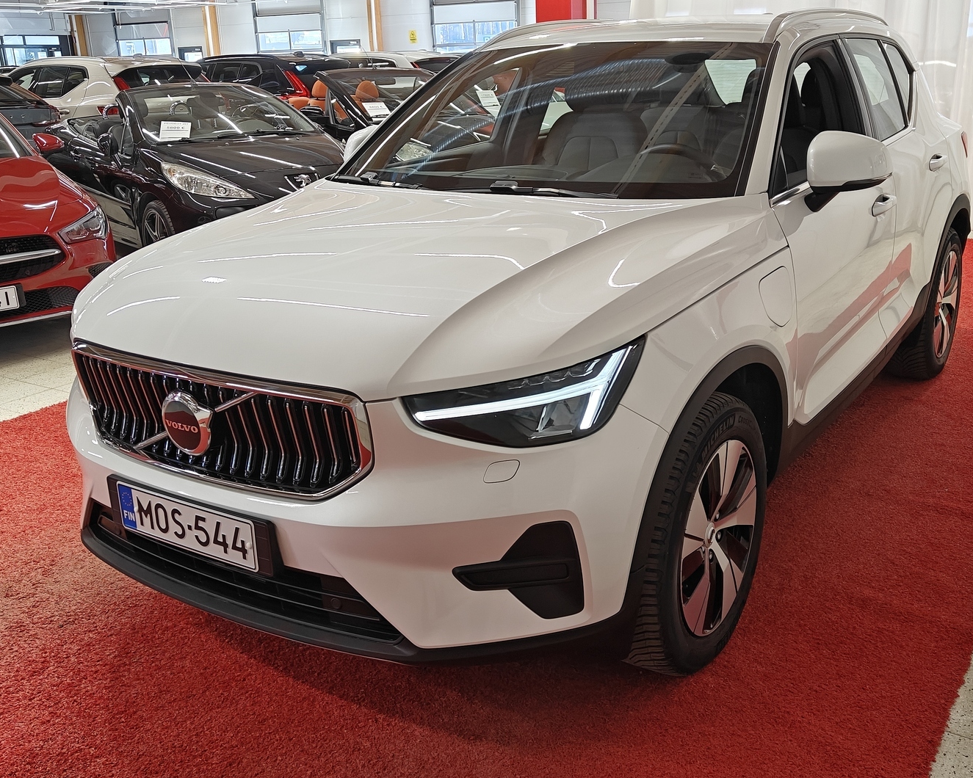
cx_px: 524
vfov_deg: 42.2
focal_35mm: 35
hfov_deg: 51.5
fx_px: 1008
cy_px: 387
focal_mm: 5.59
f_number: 1.8
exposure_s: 1/120
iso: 80
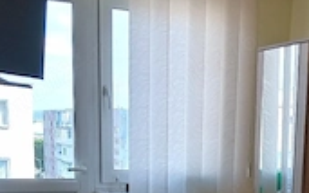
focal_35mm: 67
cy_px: 241
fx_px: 564
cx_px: 235
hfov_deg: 30.1
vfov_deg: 18.3
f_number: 1.8
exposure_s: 1/33.3
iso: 216
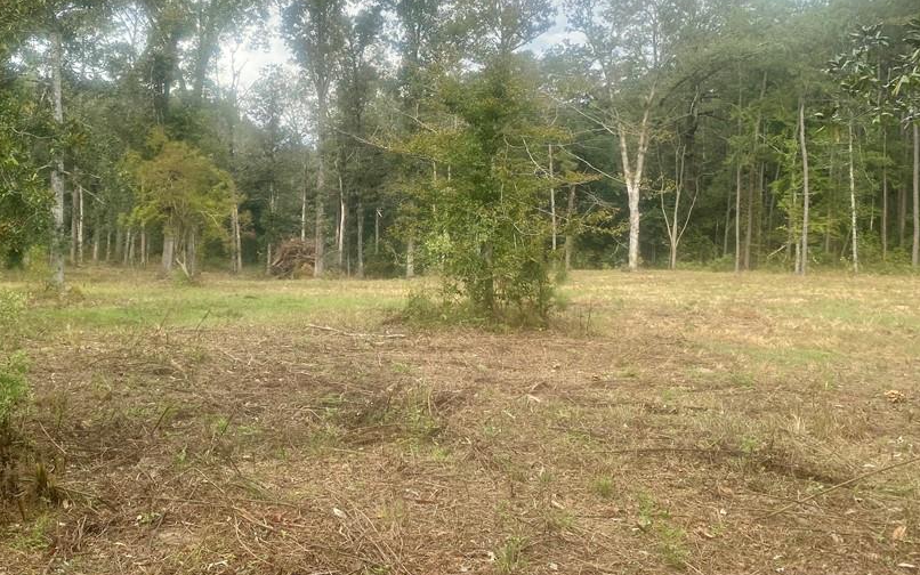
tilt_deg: +3.9
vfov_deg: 35.8
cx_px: 365
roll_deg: -0.7
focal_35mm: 35
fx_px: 878
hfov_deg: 54.9
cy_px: 171
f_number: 1.8
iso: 32
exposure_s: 1/949
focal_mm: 4.25
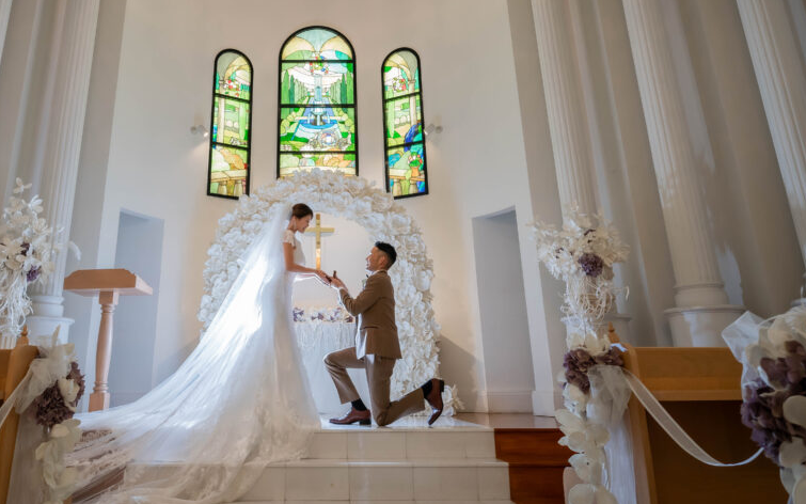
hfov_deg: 67.5
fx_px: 593
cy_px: 182
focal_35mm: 27
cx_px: 310
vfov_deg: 45.5
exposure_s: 1/125
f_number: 4
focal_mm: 20
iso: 1000
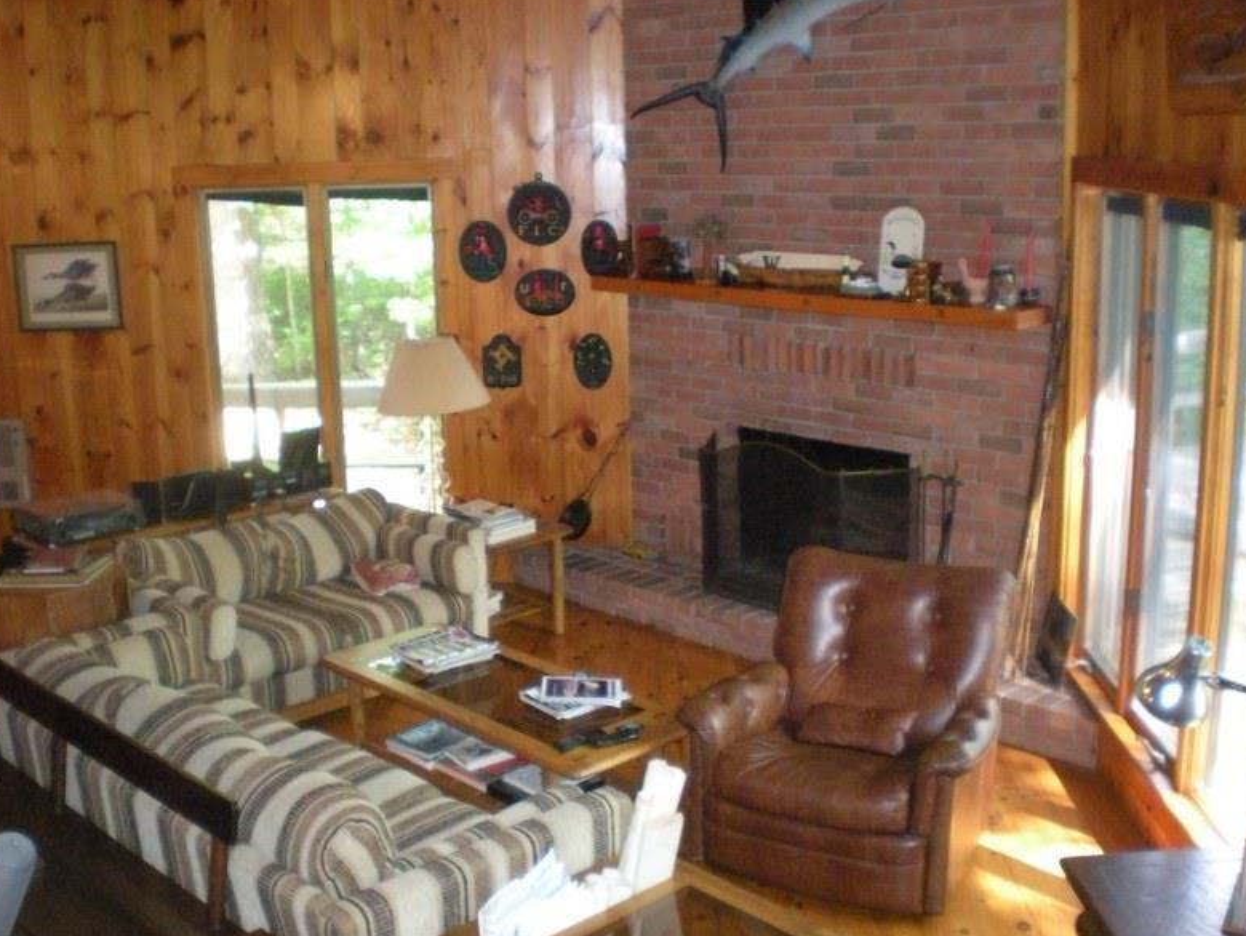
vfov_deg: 36.8
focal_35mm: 39
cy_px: 472
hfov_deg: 47.8
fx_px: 1404
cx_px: 617
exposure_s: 1/60
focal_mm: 6.3
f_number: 3.1
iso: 800
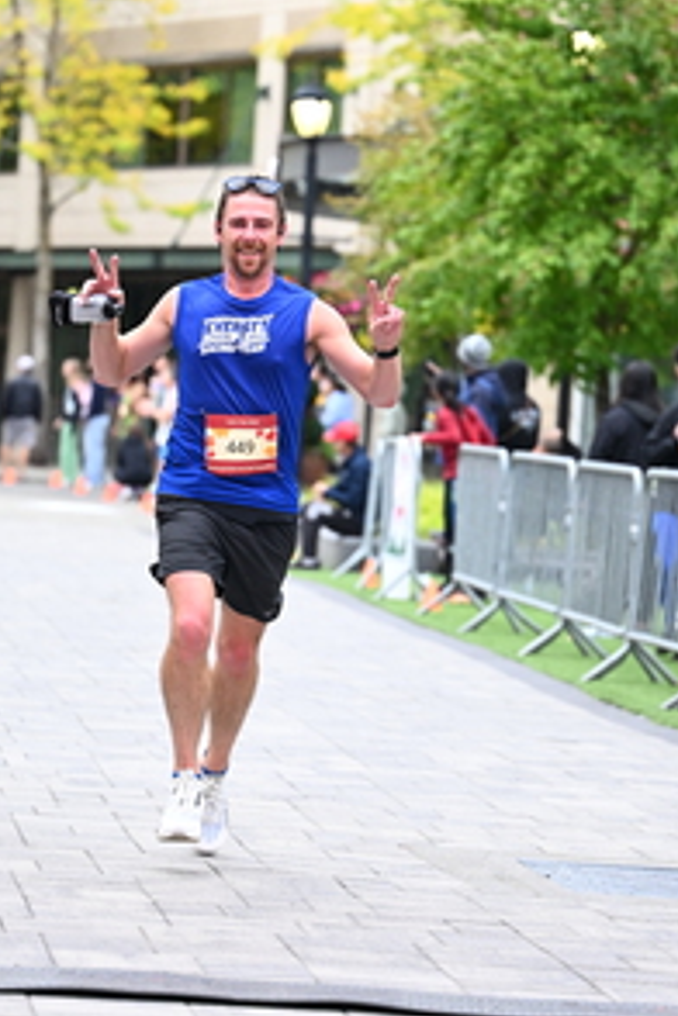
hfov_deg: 7.9
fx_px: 4915
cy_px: 553
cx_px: 296
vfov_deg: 11.8
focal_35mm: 174
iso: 1250
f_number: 2.8
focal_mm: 93
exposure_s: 1/1600
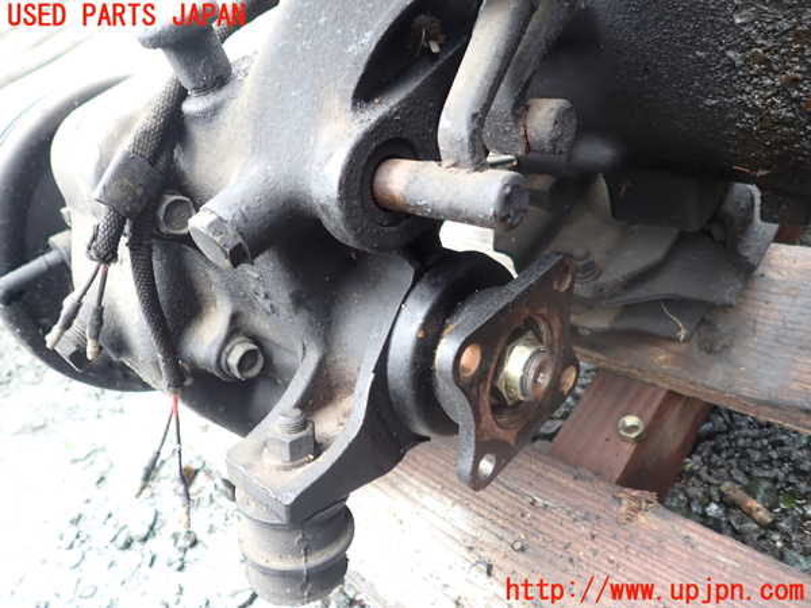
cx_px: 406
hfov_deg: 69.4
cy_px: 304
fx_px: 586
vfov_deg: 54.9
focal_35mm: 25
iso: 100
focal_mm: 4.5
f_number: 2
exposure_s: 1/80
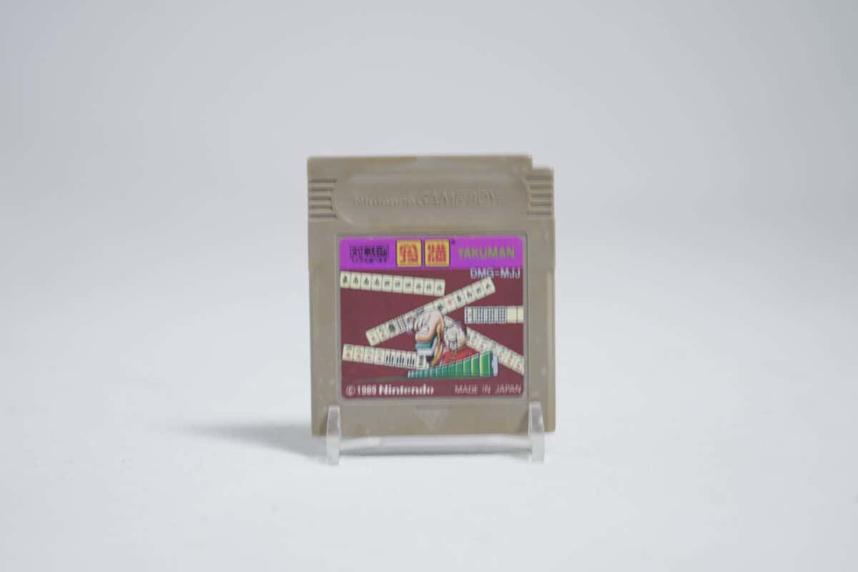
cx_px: 429
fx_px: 1644
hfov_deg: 29.2
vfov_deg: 19.7
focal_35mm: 69
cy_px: 286
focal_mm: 69
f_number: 5.6
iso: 100
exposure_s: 1/5
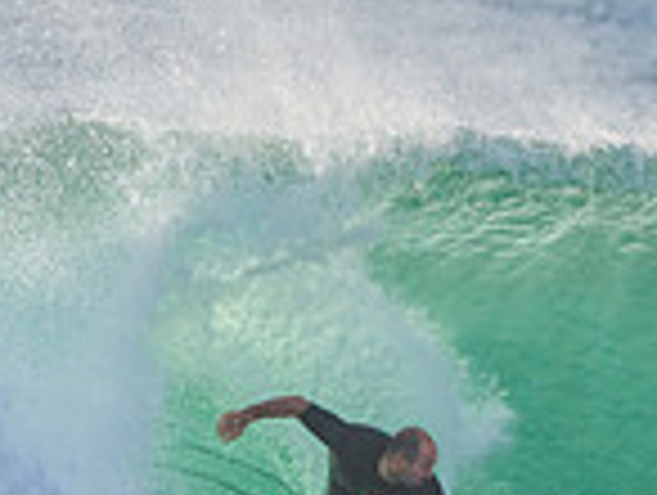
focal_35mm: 2334
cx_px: 695
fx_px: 44371
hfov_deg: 0.8
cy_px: 698
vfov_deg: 0.6
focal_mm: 500
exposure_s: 1/2000
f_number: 5.6
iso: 400
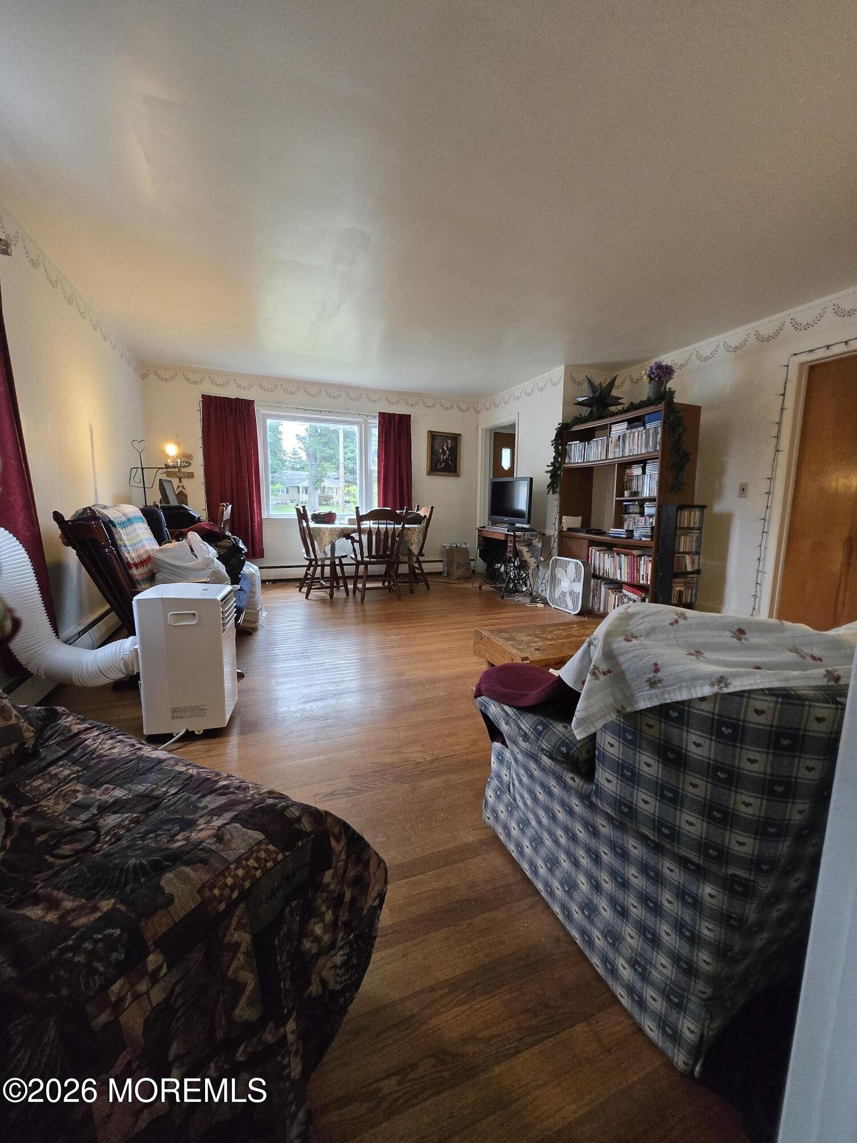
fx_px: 429
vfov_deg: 106.2
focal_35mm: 13
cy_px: 572
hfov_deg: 89.9
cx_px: 428
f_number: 2.2
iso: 400
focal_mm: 1.7
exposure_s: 1/60
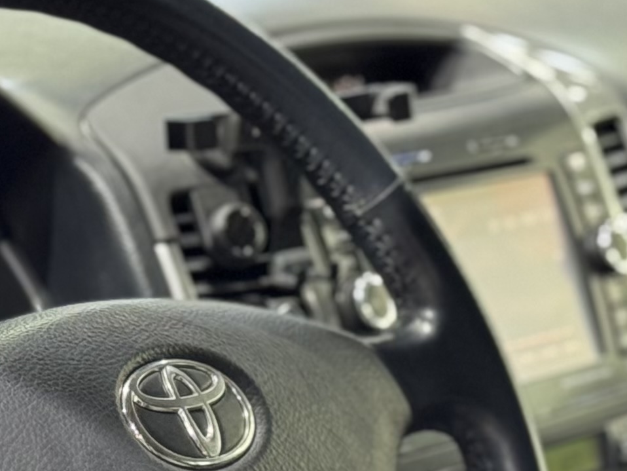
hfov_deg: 9.8
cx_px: 372
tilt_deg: -16.7
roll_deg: -3.7
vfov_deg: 7.3
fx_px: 3660
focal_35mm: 202
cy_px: 565
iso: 200
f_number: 1.78
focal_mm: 6.76
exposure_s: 1/33
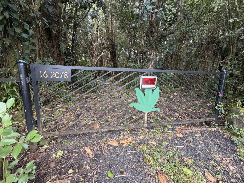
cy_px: 92
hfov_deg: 102.1
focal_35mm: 14
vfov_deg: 85.7
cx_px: 122
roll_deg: -0.8
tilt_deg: -8.7
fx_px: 99
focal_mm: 2.22
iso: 200
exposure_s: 1/121
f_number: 2.2
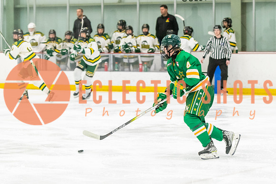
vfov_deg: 8.5
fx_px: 1234
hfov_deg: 12.7
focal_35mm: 161
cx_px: 183
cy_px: 91
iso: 3200
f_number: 2.8
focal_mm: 98
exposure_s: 1/800
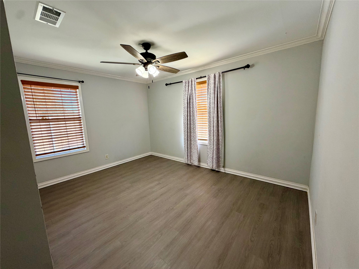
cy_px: 134
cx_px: 180
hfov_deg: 102.1
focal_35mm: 14
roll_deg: +1.9
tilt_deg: -7.7
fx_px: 145
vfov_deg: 85.7
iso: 250
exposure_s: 1/121
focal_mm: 2.22
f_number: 2.2
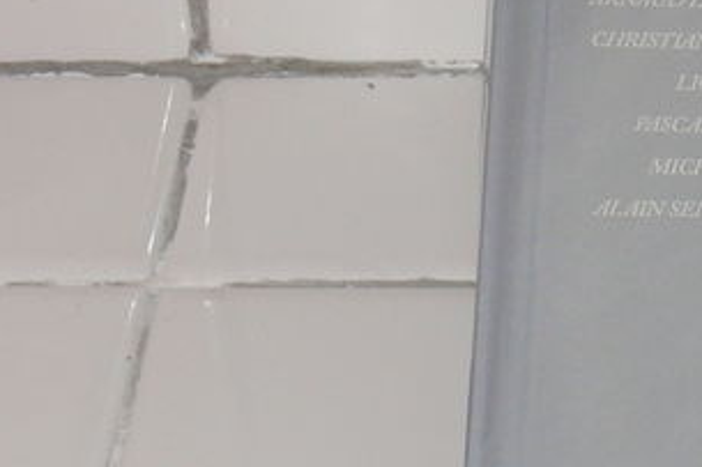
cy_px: 173
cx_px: 1052
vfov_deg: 5.2
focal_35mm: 266
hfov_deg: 7.6
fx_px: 5184
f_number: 3.2
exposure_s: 1/30
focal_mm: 12.7
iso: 100
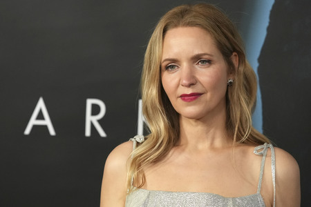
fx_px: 864
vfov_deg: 13.7
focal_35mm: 100
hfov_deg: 20.4
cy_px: 104
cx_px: 156
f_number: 5.6
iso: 8000
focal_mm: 100
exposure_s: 1/400
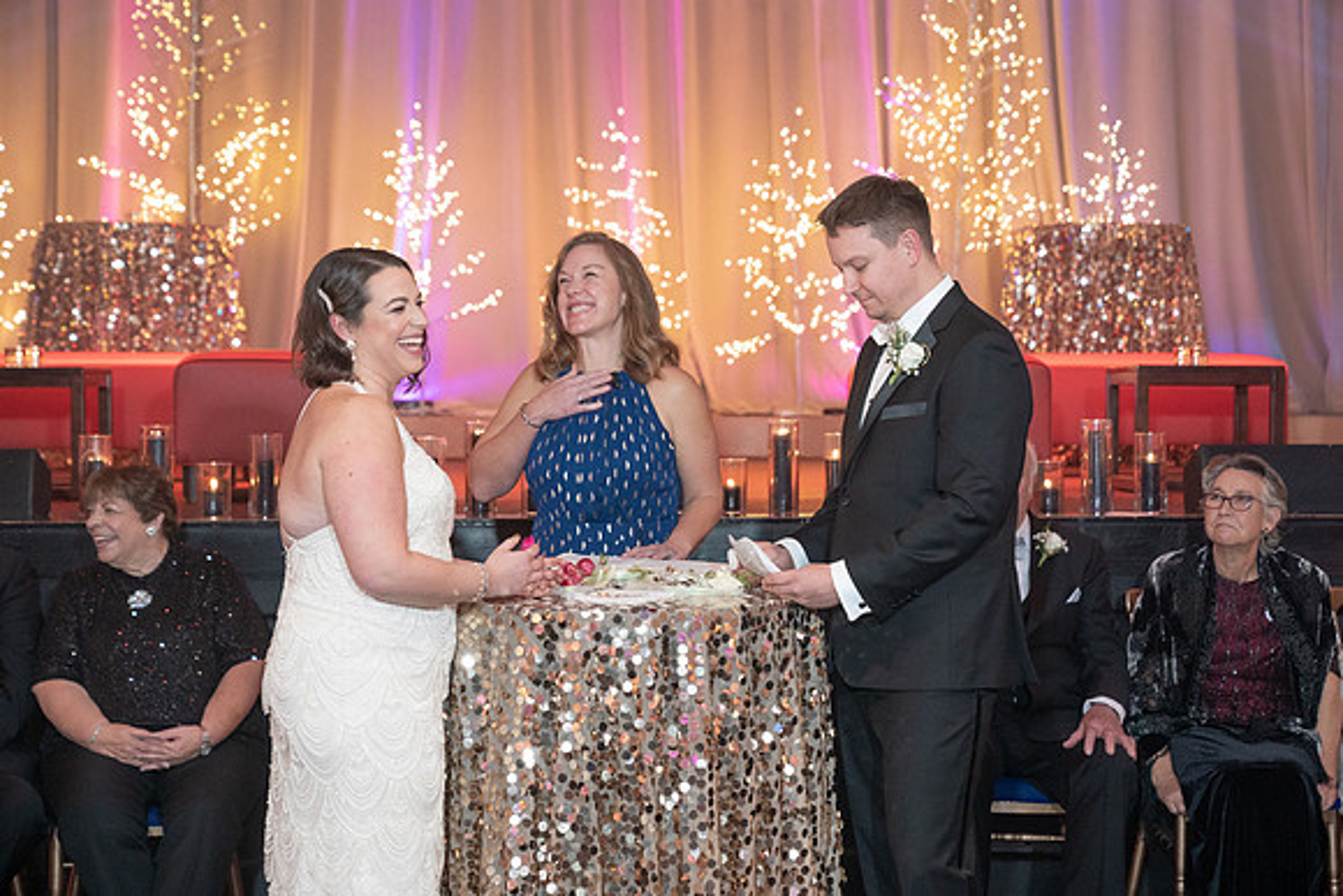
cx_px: 672
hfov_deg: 28.8
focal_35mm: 70
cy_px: 448
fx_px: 2612
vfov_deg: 19.5
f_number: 4
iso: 4000
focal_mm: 70
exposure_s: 1/125
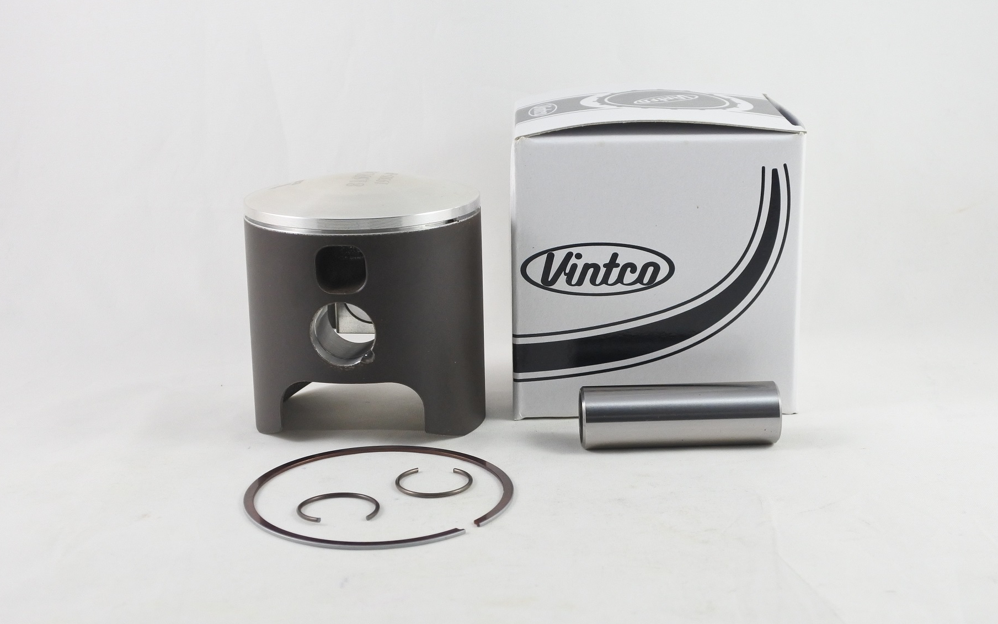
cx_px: 498
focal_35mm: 41
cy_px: 293
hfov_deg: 48.2
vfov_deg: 31.2
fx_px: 1115
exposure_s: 1/125
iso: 560
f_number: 4.2
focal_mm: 15
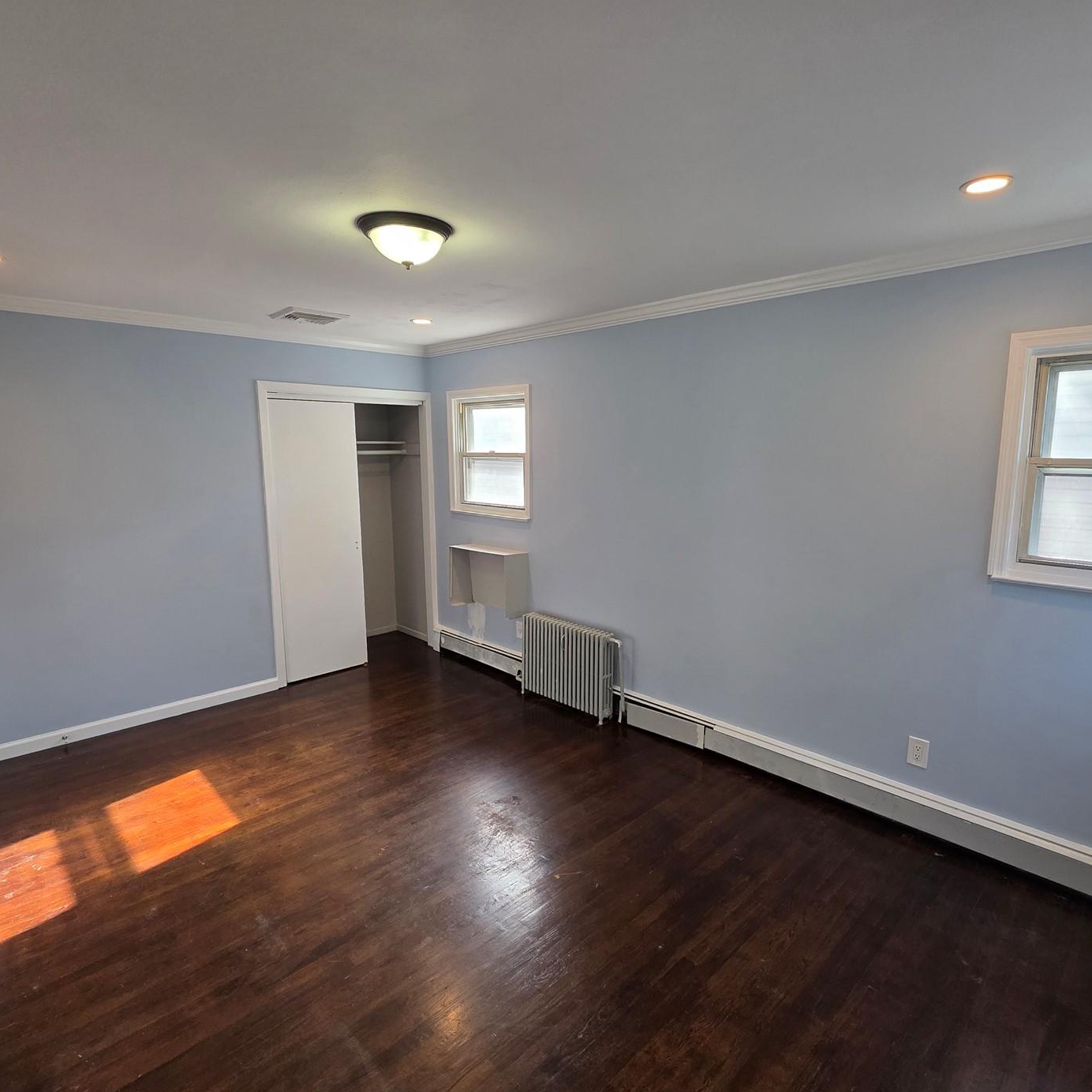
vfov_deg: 84.0
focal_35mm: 17
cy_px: 552
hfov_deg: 83.8
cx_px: 585
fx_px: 607
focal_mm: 2.2
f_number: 1.9
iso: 160
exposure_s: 1/120
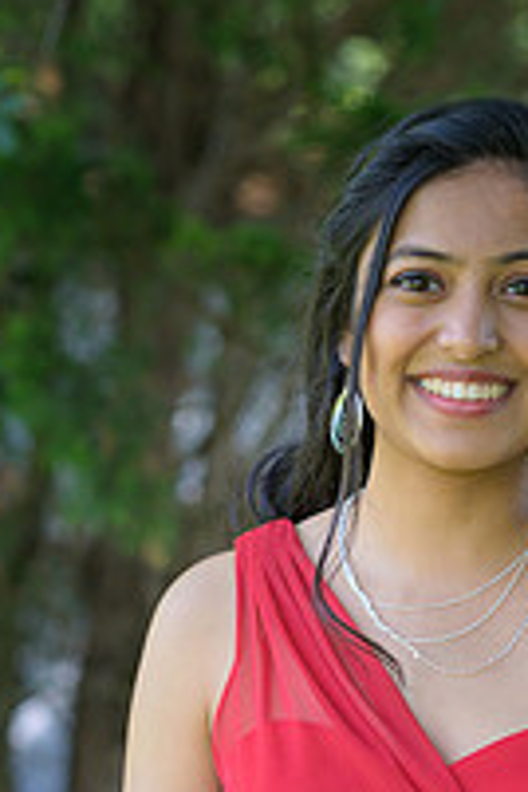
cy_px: 812
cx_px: 500
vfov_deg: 10.7
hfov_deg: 7.2
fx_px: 4180
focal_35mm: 190
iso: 400
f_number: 3.5
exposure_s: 1/320
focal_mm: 85
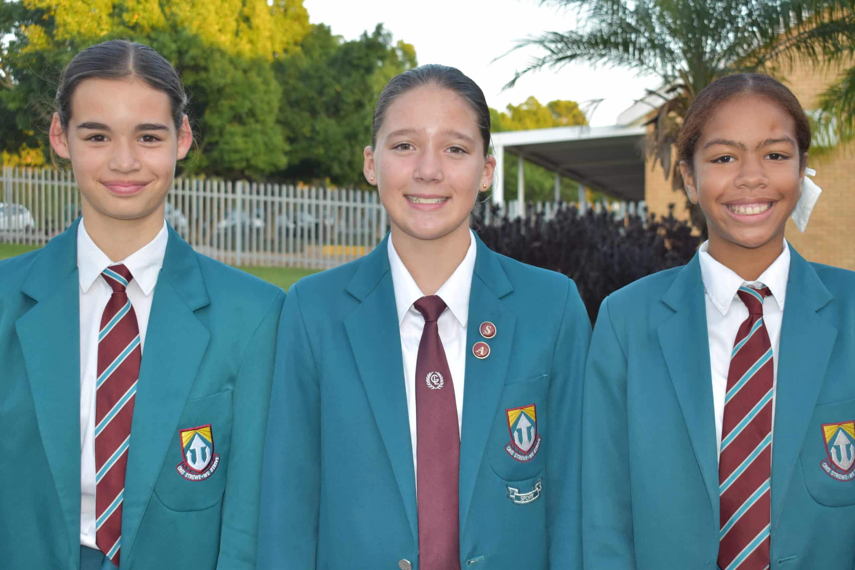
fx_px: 1140
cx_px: 428
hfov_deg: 41.1
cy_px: 285
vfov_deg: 28.1
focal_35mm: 48
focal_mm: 32
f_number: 5.6
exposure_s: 1/125
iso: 450
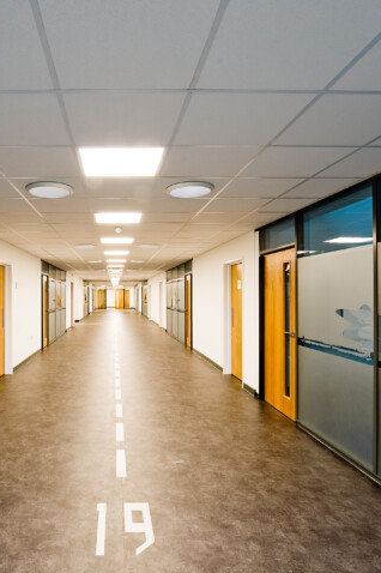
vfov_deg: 78.6
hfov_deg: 55.4
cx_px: 113
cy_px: 290
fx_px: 350
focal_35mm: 22
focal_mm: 14
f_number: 9
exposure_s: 1/4
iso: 100
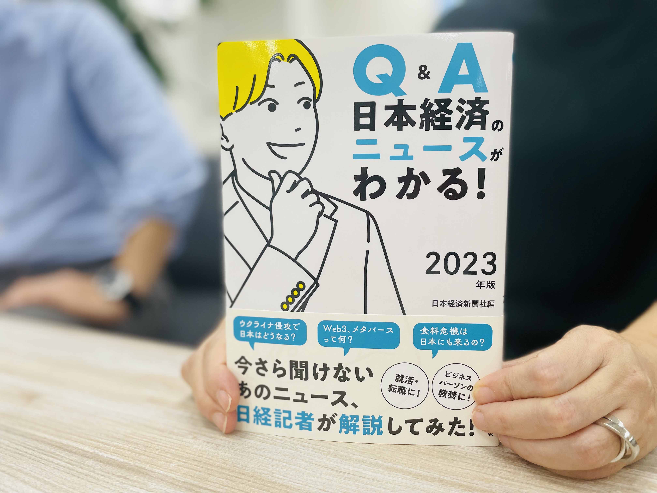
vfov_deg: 53.1
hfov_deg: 67.3
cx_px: 328
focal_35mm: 26
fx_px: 493
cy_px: 246
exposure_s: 1/100
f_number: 1.6
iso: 80
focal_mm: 4.2
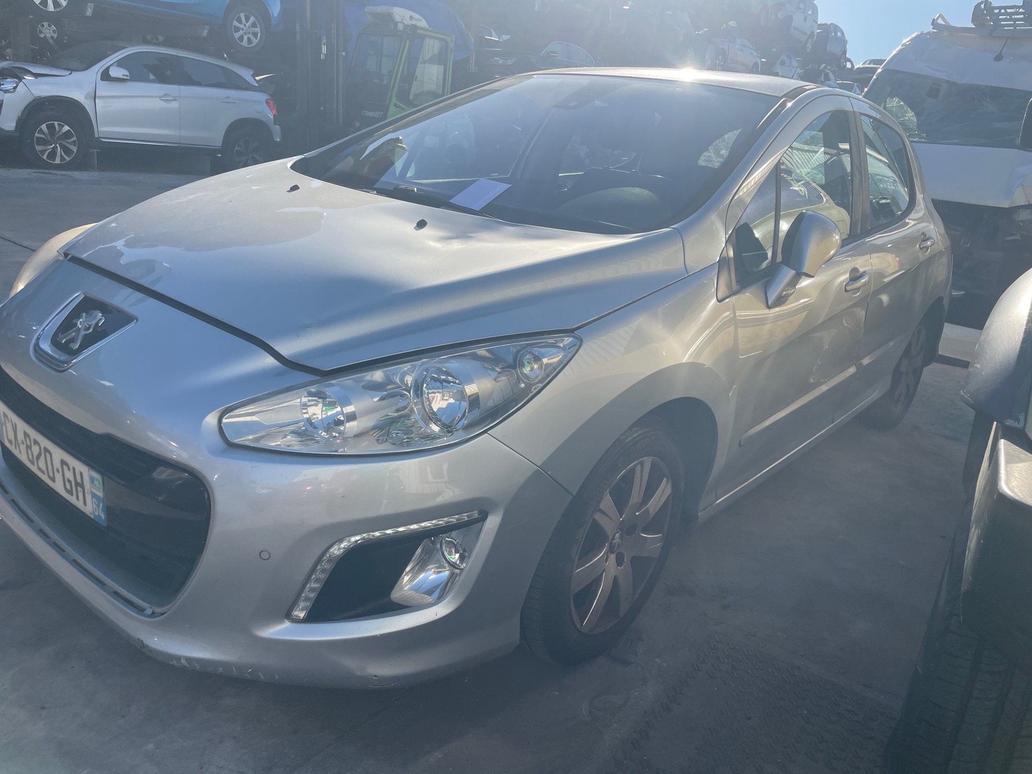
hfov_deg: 67.3
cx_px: 516
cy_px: 387
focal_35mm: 26
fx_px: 775
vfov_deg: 53.1
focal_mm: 4.2
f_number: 1.6
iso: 32
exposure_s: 1/2132
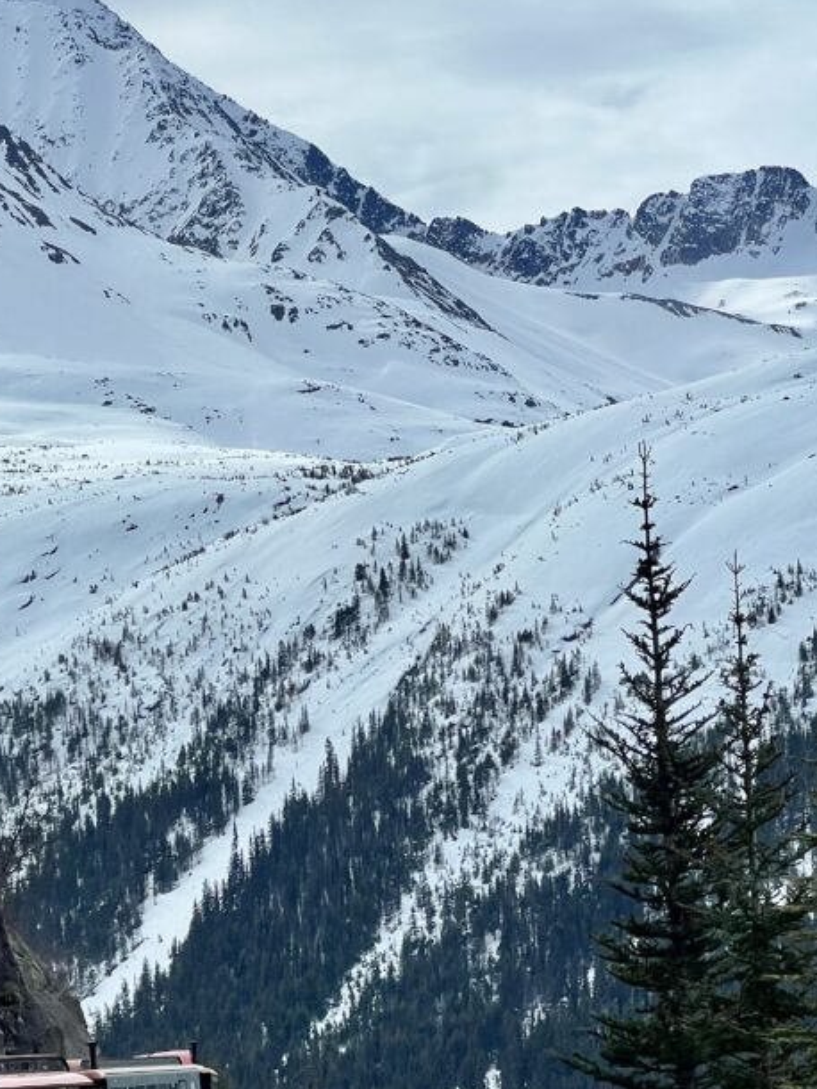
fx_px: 3966
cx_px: 357
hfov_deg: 11.8
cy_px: 856
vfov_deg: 15.6
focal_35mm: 126
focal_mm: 9
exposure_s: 1/1074
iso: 32
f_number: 2.8
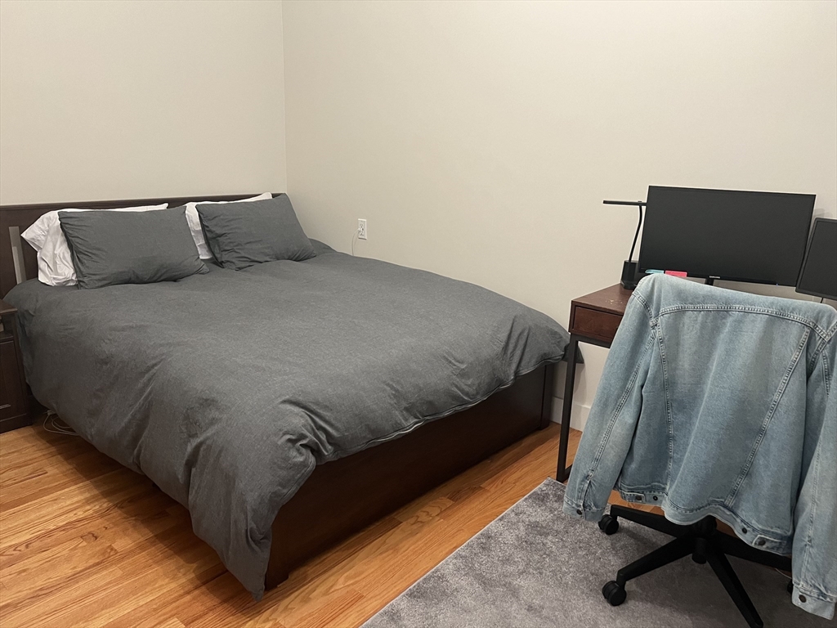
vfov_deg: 53.1
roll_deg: -2.5
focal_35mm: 26
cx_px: 418
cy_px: 314
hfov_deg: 67.3
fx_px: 629
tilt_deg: -16.5
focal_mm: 5.7
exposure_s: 1/60
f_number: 1.5
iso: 200
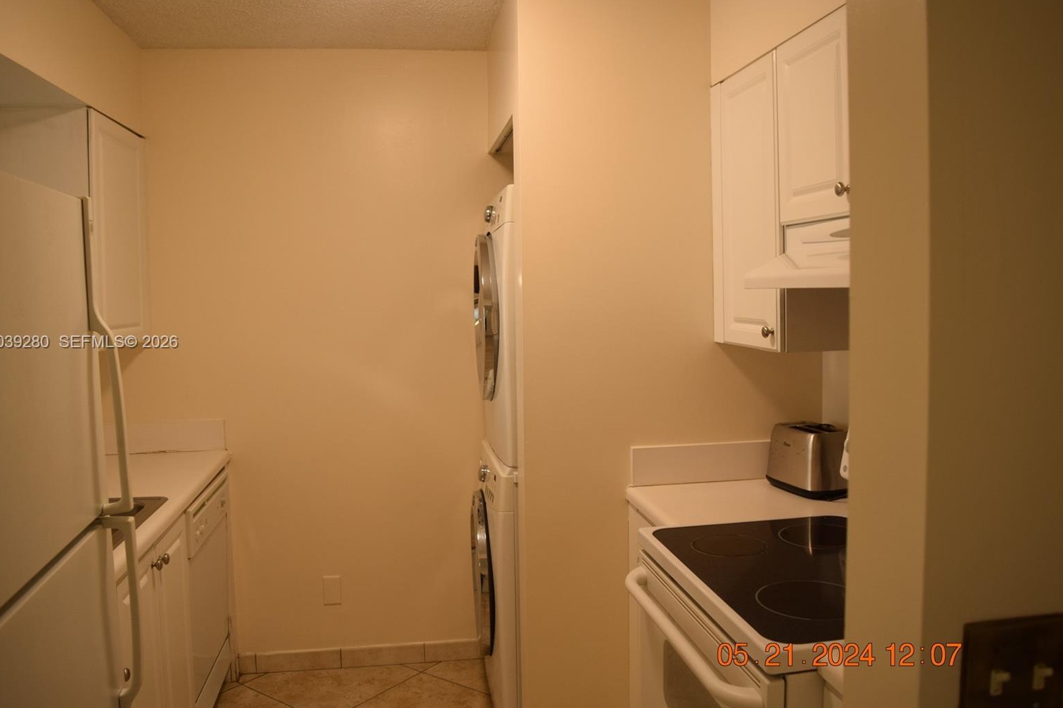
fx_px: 827
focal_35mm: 28
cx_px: 515
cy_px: 343
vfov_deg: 46.4
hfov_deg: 65.5
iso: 400
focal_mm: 18
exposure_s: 1/80
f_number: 4.5
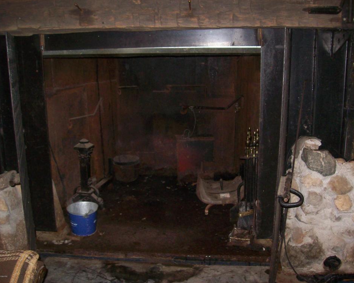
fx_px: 398
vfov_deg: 39.2
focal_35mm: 38
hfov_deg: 47.9
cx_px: 187
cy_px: 142
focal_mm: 6
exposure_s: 1/64
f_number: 2.7
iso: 200
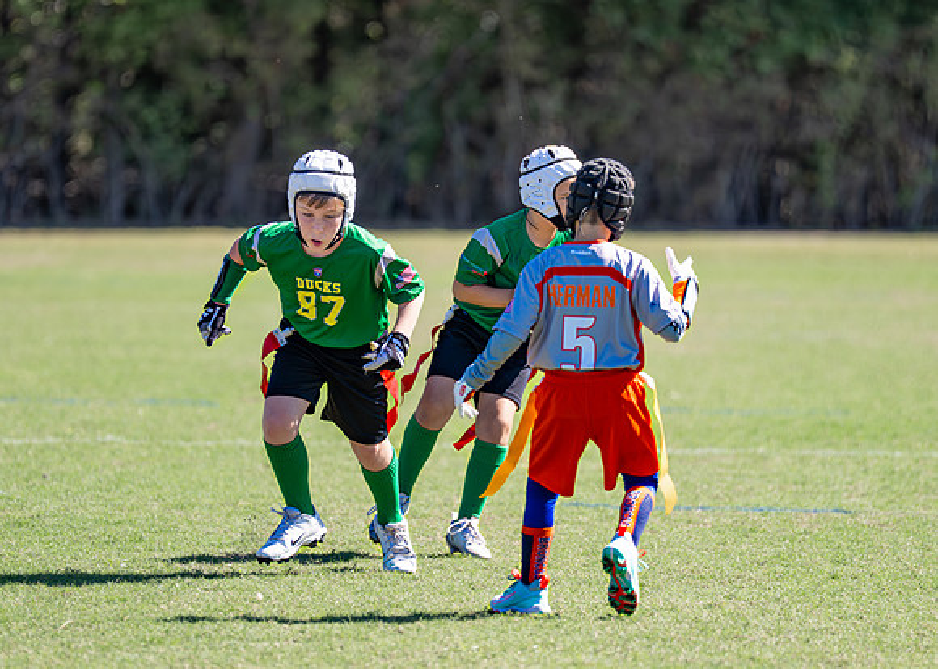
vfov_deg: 4.5
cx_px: 396
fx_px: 8607
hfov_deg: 6.2
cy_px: 328
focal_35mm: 323
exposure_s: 1/2000
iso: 200
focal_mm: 200
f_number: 2.8
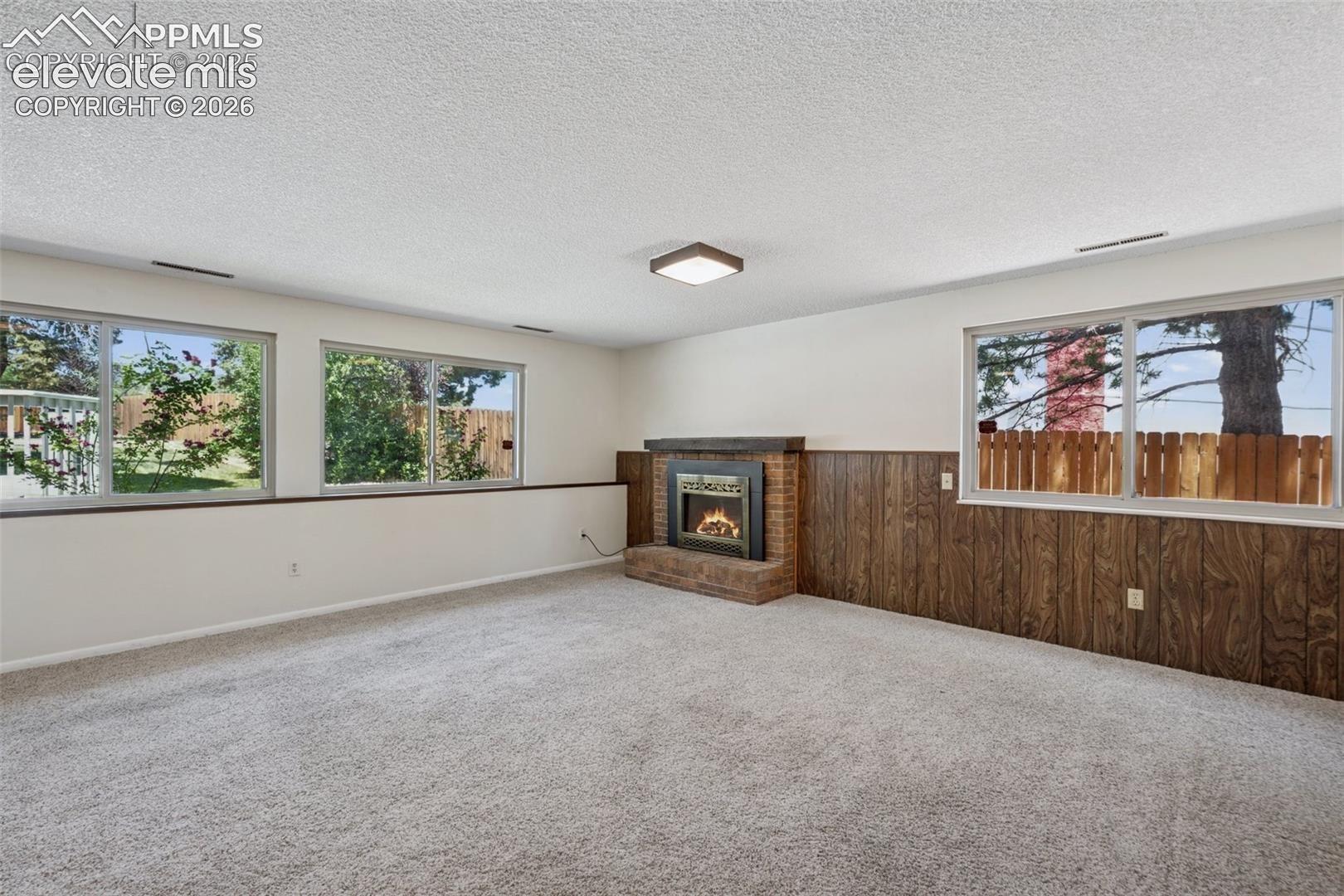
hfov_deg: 100.4
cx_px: 672
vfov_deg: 77.3
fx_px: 560
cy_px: 448
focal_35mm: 15
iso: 100
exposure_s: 1/1.25
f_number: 11
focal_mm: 15
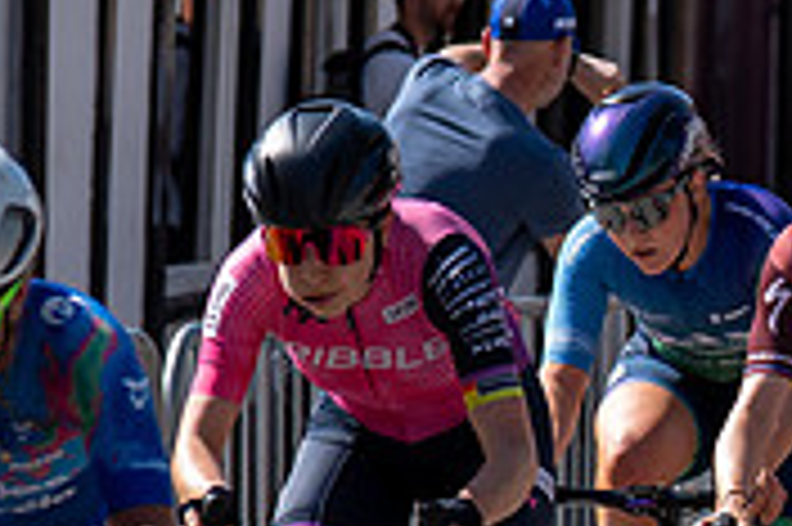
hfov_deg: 4.5
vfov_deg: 3.0
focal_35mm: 460
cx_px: 497
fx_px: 10110
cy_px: 262
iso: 100
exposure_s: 1/1000
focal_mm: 75
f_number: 3.5
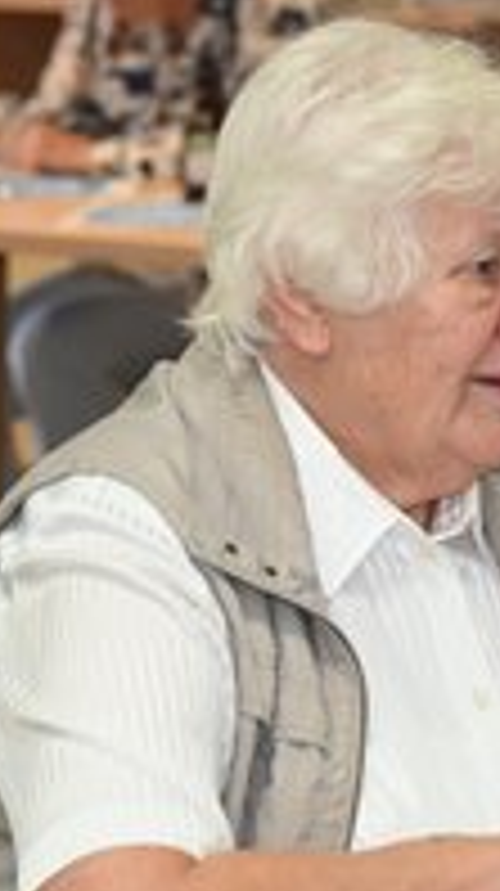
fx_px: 8625
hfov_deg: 3.3
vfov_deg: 5.9
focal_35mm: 365
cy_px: 466
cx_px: 860
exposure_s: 1/60
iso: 1600
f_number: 7.1
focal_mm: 150
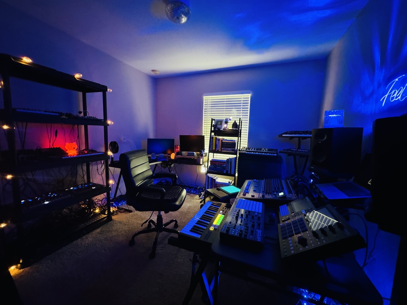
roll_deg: -2.0
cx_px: 204
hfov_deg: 102.1
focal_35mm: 14
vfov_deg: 85.7
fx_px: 165
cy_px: 152
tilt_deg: -6.8
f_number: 2.2
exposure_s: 1/30
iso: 1250
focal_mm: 2.22
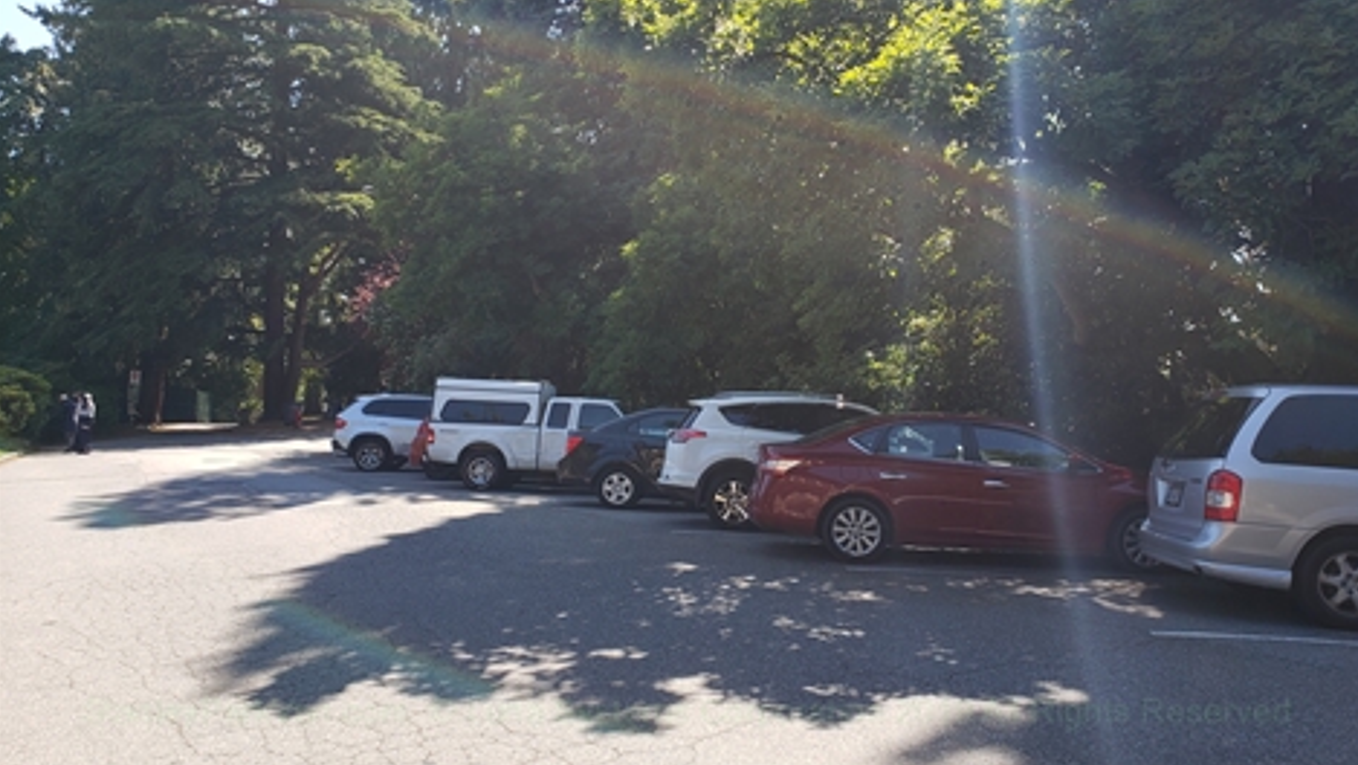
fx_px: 1044
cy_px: 385
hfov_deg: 66.1
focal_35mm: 29
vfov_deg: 40.2
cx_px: 689
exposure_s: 1/491
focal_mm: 4.3
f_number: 2.4
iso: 50
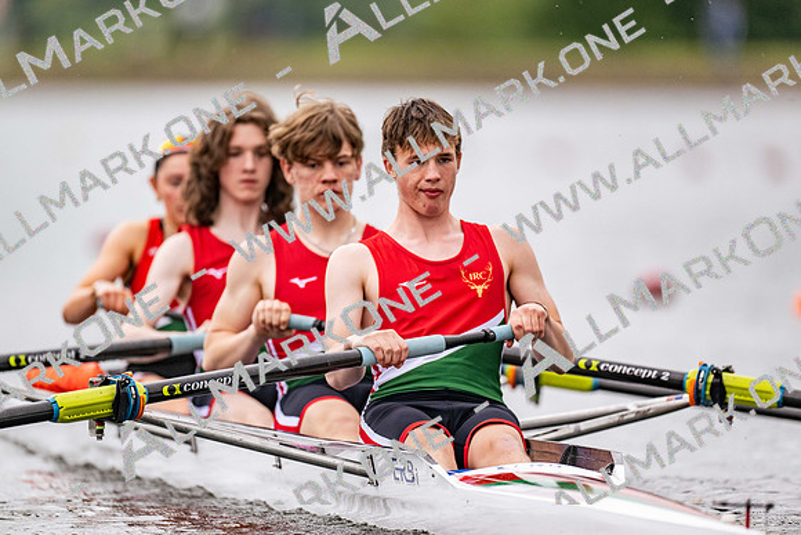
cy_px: 268
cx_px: 400
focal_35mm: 600
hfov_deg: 3.4
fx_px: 13352
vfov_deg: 2.3
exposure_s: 1/2500
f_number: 4
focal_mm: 600
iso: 800
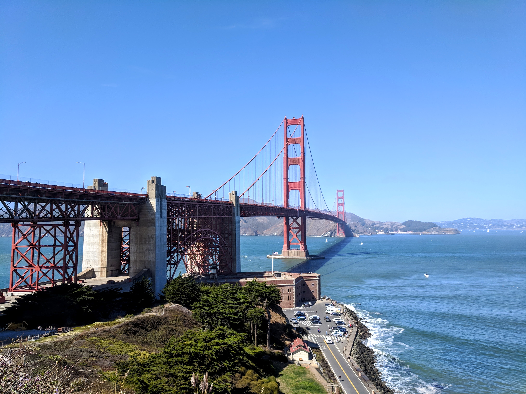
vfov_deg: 53.1
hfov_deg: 67.3
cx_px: 263
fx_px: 395
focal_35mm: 26
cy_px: 197
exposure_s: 1/1754
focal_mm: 4.67
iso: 54
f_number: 2
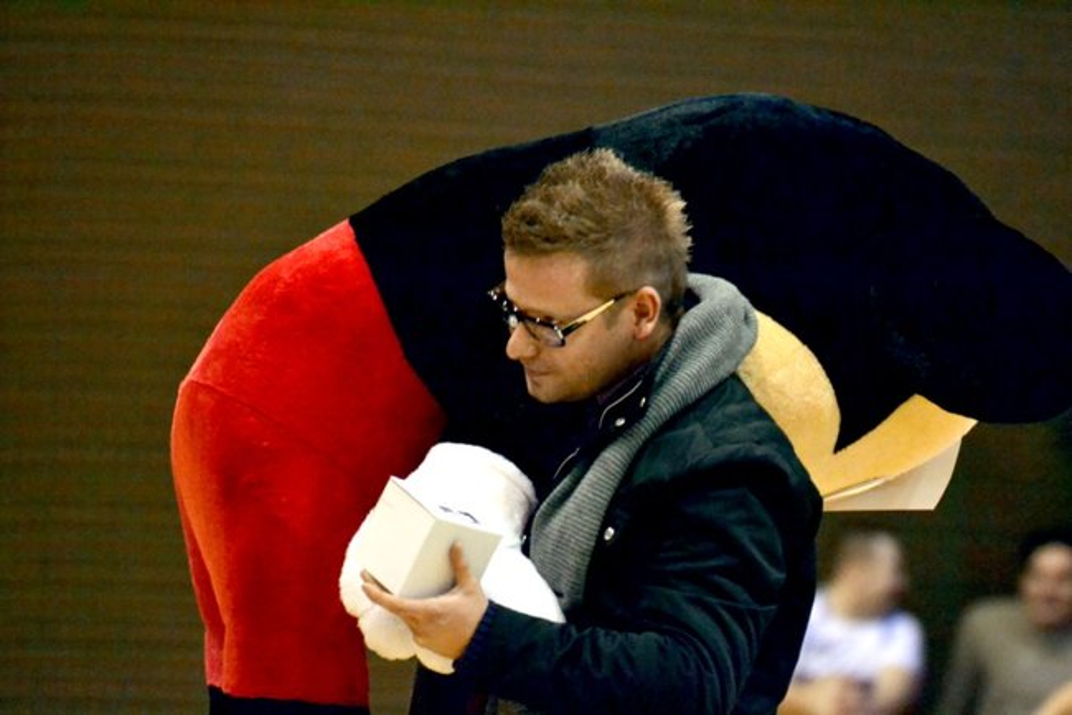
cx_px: 536
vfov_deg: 3.7
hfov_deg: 5.5
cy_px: 358
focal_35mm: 375
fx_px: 11171
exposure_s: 1/125
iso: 3200
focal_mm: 250
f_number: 5.6
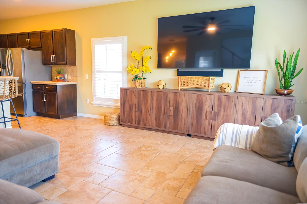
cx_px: 154
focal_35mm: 24
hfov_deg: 73.8
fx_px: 204
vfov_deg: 53.0
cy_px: 102
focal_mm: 24
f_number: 2.8
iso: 1250
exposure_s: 1/125
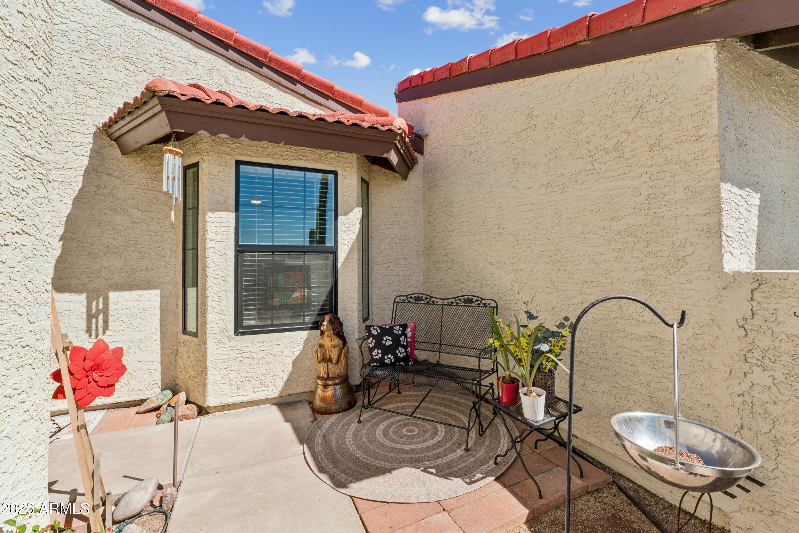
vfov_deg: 74.1
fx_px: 353
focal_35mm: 16
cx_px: 400
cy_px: 266
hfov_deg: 97.1
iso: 100
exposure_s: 1/25
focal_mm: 15.9
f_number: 22
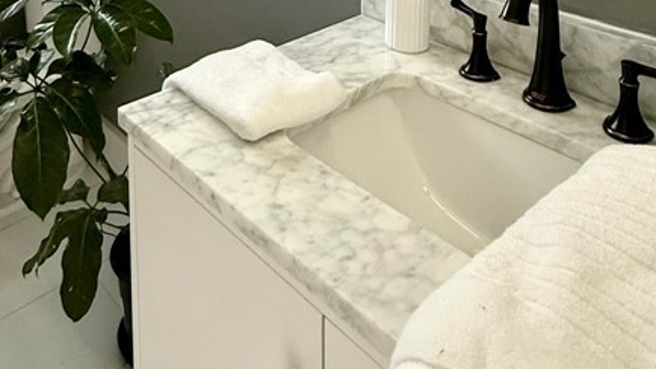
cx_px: 242
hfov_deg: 54.6
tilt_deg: -5.5
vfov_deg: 26.1
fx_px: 626
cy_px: -151
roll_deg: +1.3
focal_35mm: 36
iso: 400
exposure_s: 1/60
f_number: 2.2
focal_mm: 2.22
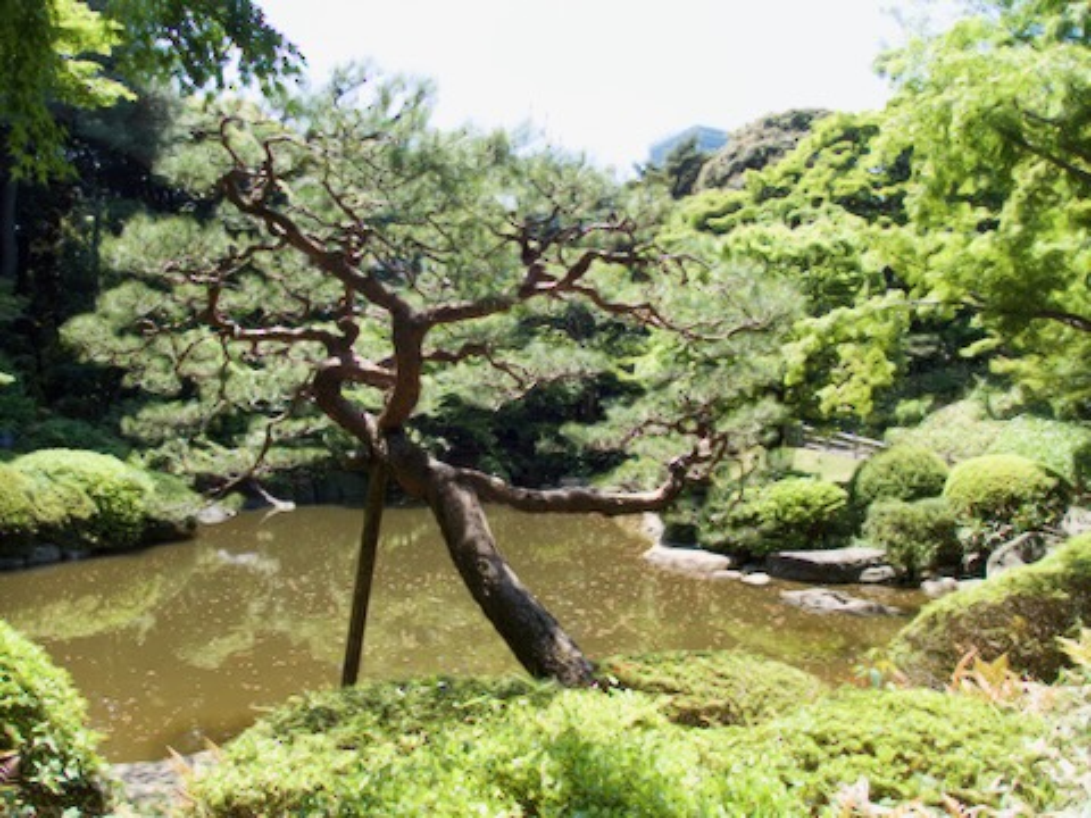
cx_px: 546
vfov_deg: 54.9
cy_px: 409
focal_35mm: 25
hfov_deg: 69.4
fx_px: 788
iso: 100
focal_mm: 4.5
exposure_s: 1/320
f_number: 2.8
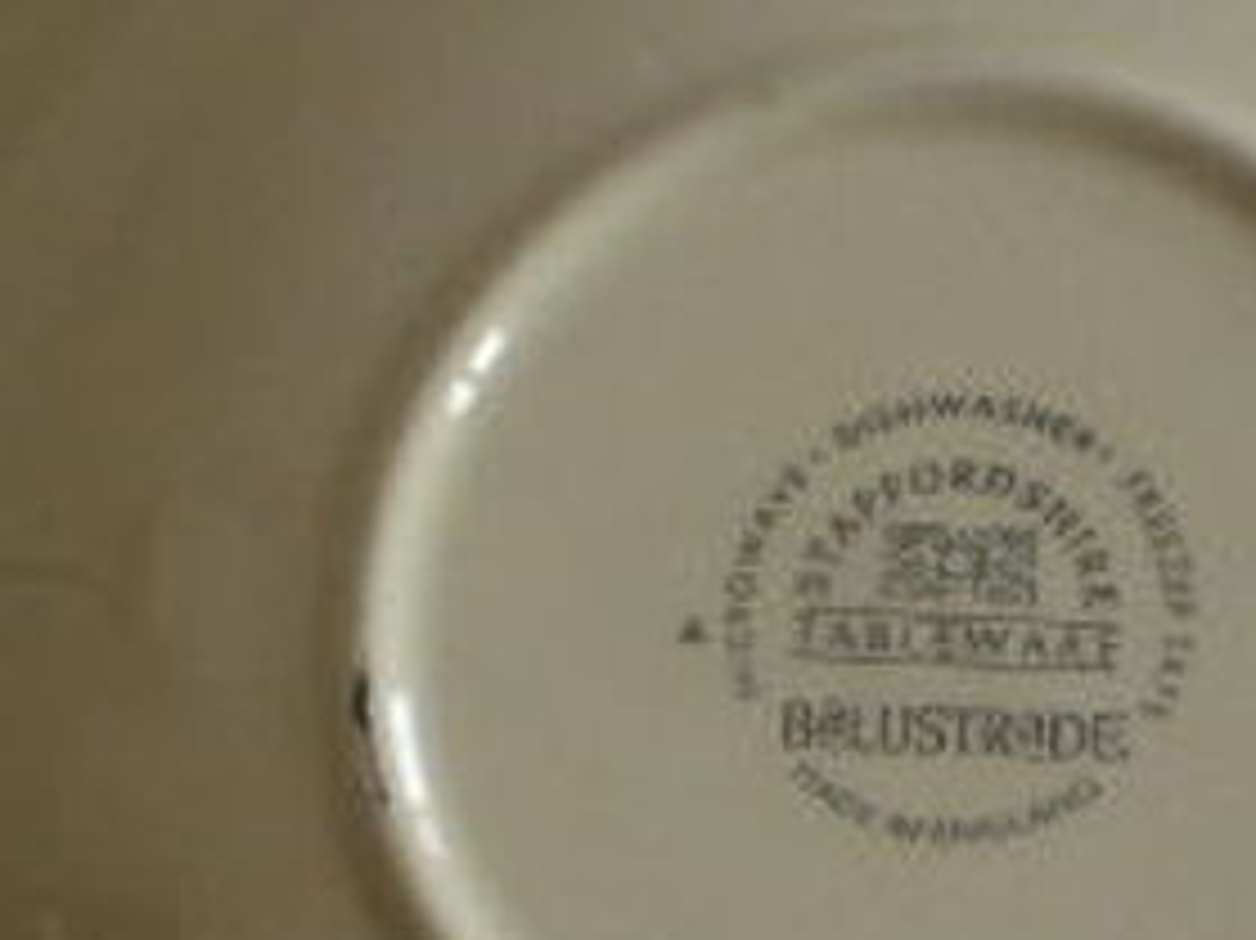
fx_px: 5984
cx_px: 846
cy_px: 819
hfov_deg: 12.0
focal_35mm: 165
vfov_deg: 9.0
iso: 100
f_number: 4.1
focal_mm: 7.9
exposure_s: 1/80
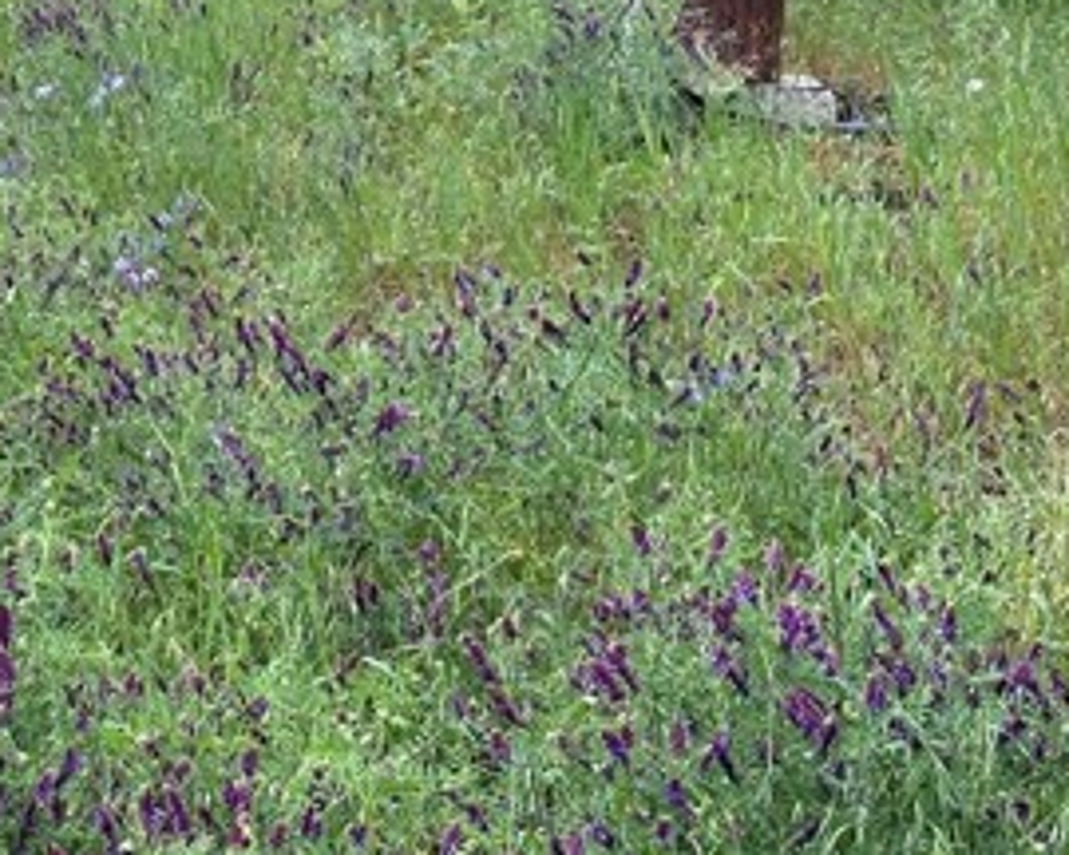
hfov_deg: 17.0
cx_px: 79
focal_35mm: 111
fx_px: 3512
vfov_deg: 13.8
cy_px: 202
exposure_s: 1/321
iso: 64
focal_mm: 6.86
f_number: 1.78
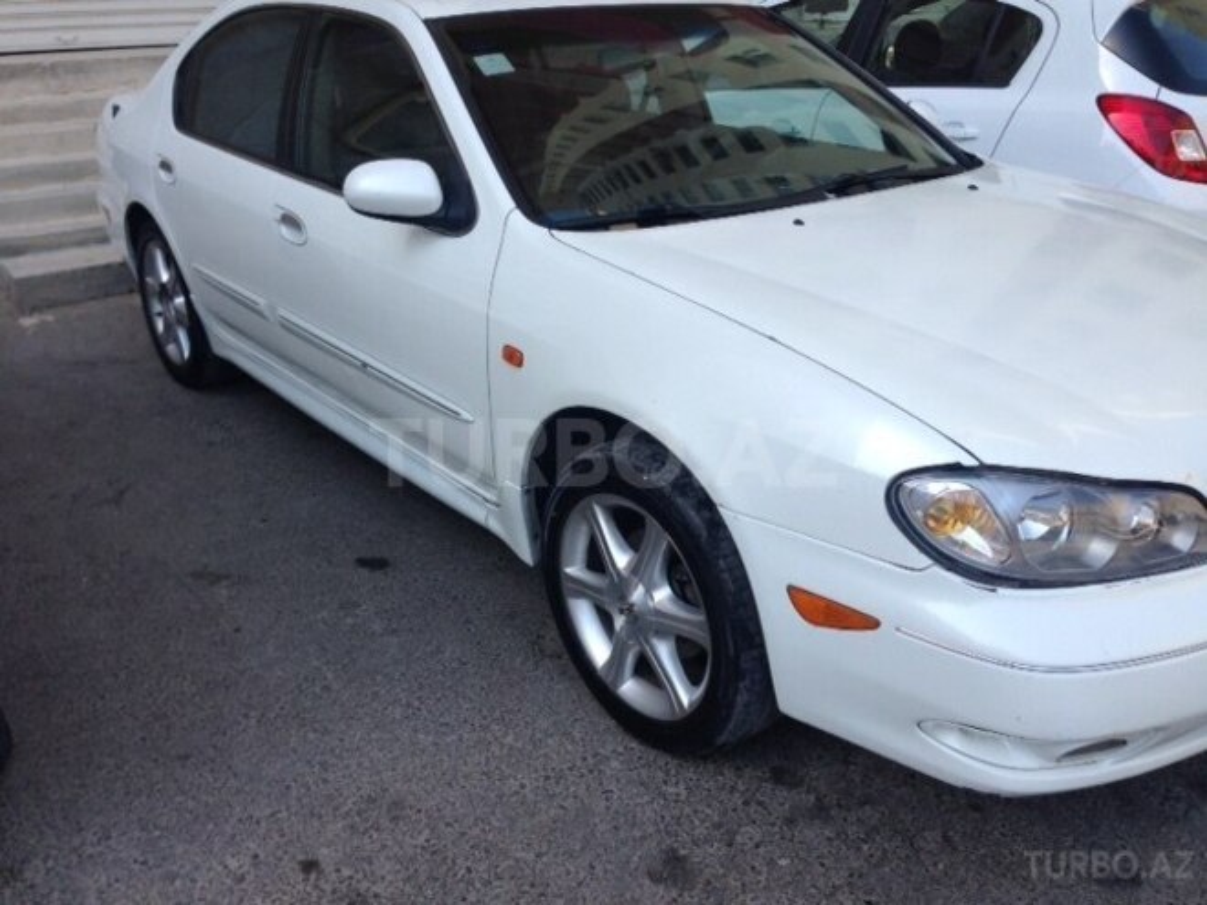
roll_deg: +1.0
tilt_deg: -23.5
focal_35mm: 33
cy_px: 452
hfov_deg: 55.4
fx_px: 1151
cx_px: 604
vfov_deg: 42.9
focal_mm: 4.12
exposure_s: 1/565
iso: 50
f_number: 2.4
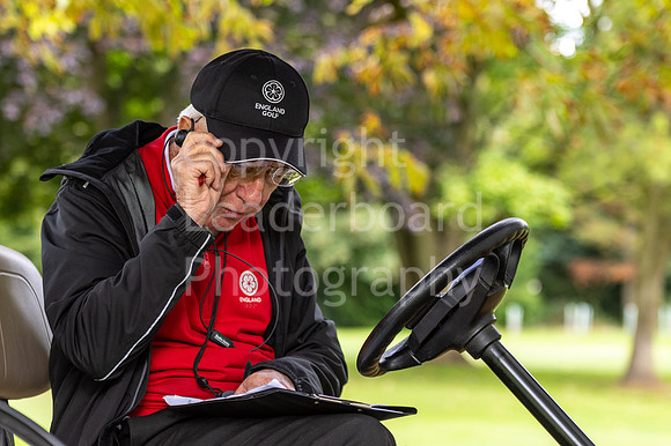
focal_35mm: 105
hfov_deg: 19.5
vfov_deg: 13.0
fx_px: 1956
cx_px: 336
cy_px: 223
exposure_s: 1/320
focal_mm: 70
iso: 200
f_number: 2.8
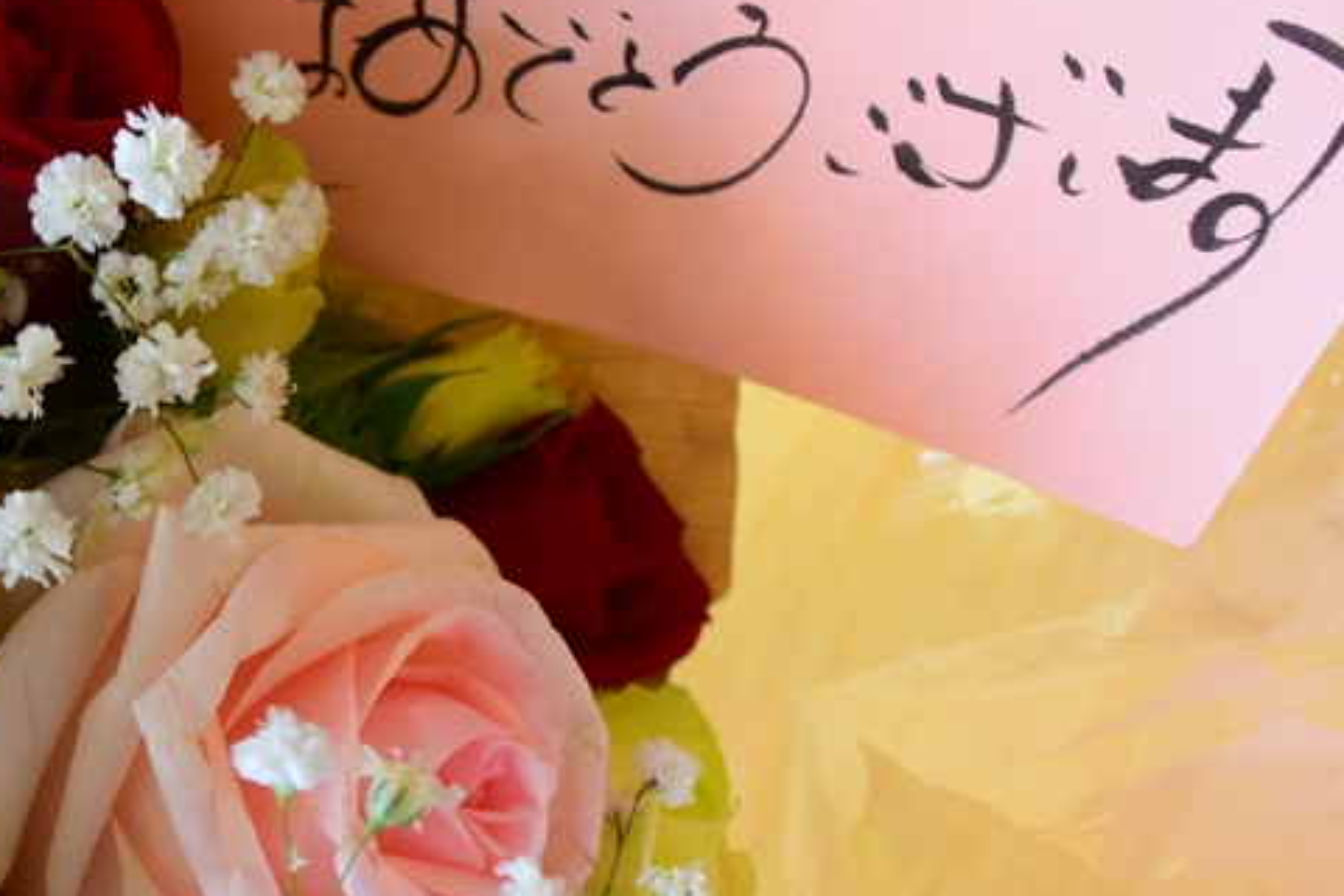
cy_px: 461
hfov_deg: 57.5
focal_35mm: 30
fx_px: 1120
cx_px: 274
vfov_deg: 43.6
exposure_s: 1/20
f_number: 3.5
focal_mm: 6.7
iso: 400
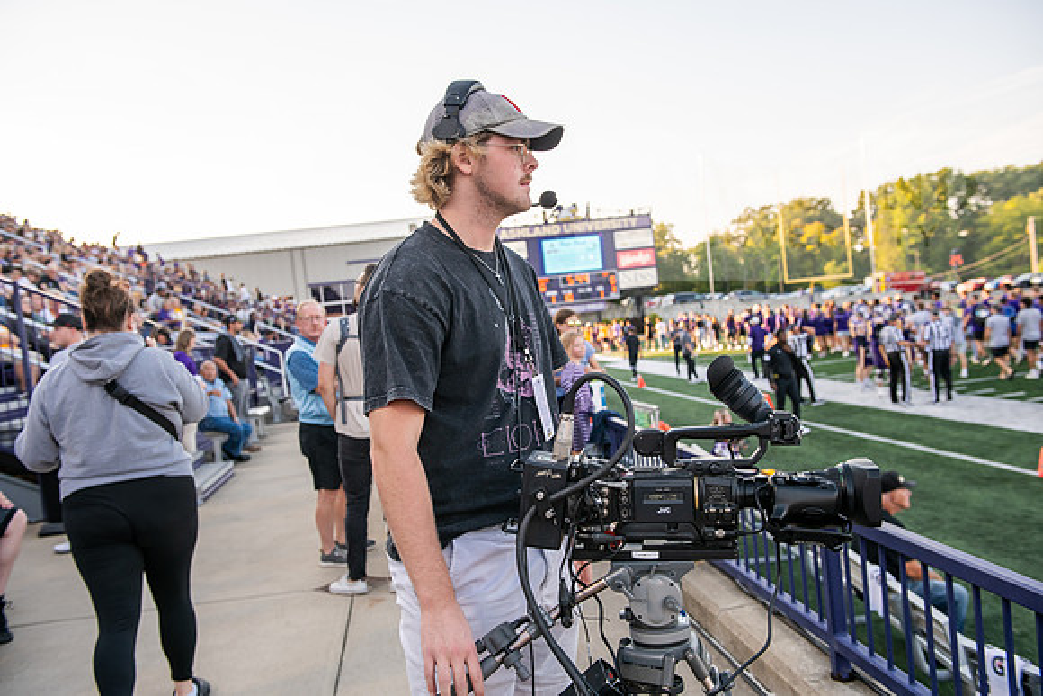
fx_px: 927
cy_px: 348
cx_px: 522
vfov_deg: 41.1
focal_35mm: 32
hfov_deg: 58.7
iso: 320
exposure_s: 1/640
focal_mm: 32
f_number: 4
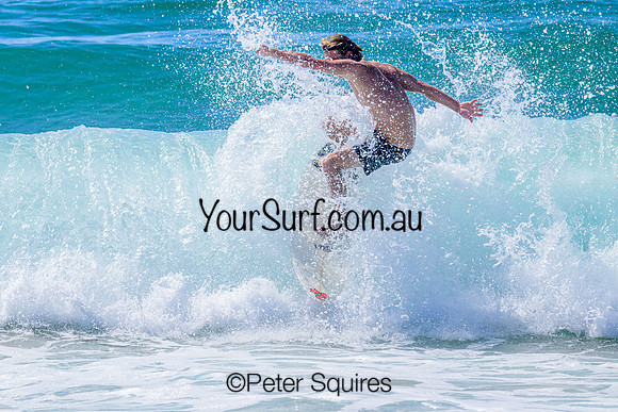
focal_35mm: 480
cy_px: 165
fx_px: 8237
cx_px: 247
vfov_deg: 2.9
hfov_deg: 4.3
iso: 1100
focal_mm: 400
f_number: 11
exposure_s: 1/2000
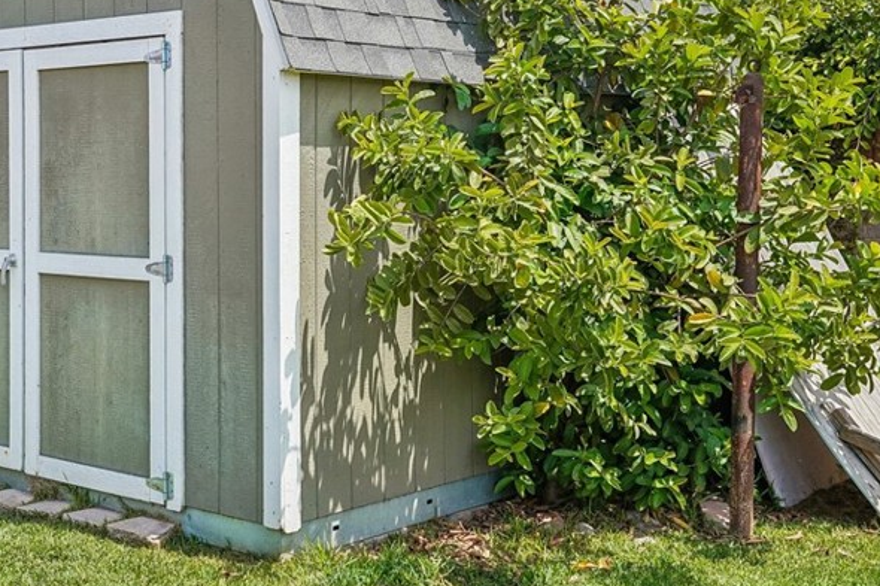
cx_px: 248
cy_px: 177
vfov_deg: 22.8
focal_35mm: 59
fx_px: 1442
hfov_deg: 33.4
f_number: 8
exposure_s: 1/640
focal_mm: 34
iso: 400
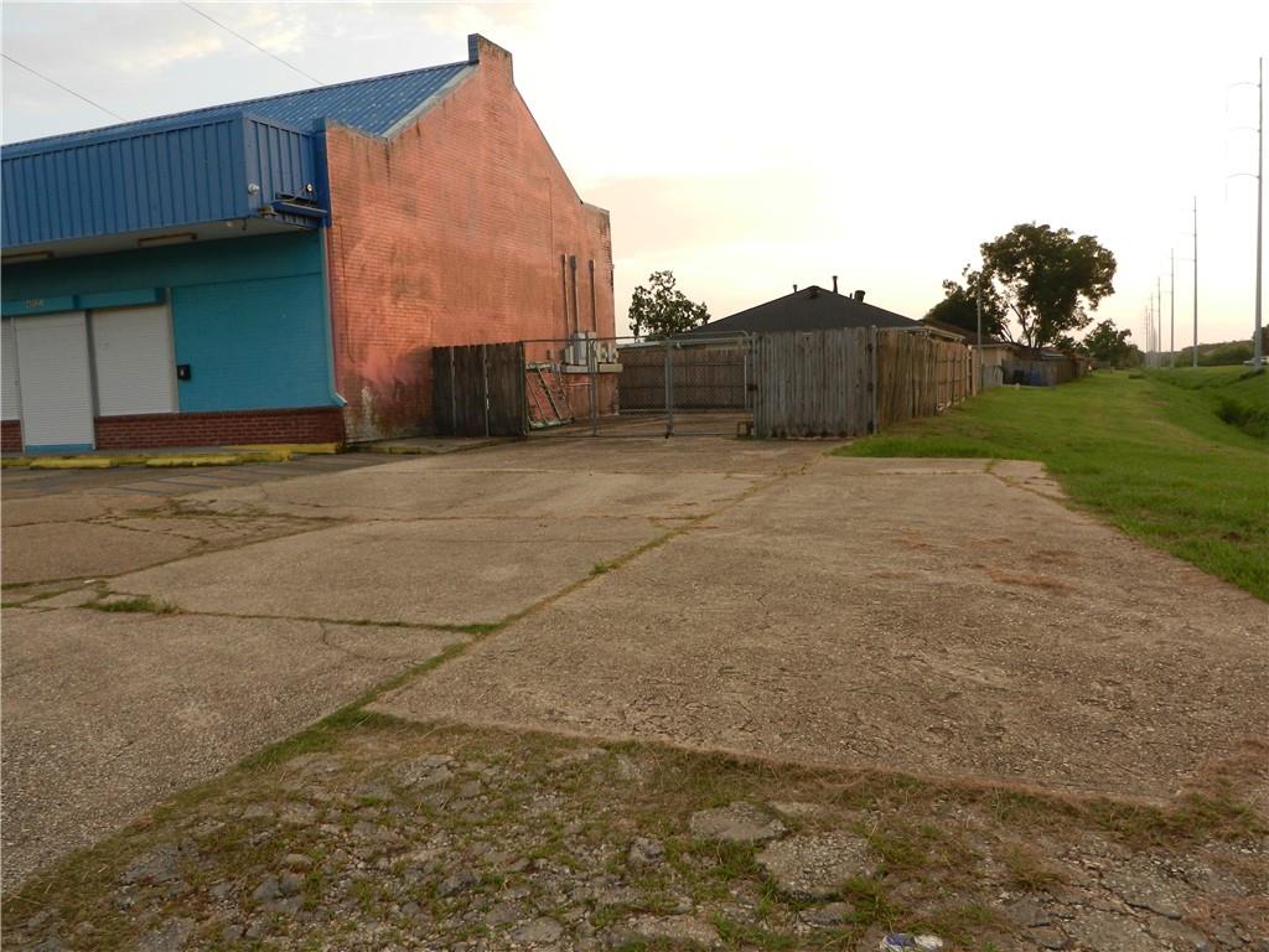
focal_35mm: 29
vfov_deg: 48.2
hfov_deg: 61.7
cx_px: 634
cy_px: 476
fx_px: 1063
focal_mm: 5.1
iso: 160
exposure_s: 1/100
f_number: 3.6
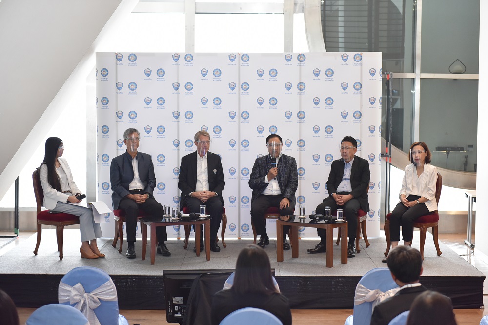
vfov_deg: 19.4
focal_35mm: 70
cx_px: 244
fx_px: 949
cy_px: 162
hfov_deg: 28.9
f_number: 3.2
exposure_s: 1/200
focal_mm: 70
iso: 2500
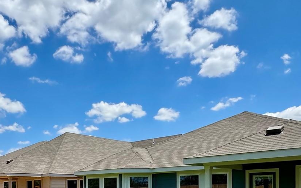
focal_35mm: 37
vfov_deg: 31.5
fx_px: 303
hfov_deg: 51.7
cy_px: 193
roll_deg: +0.1
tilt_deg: -1.4
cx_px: 99
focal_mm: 2.22
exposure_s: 1/2028
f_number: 2.2
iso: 50
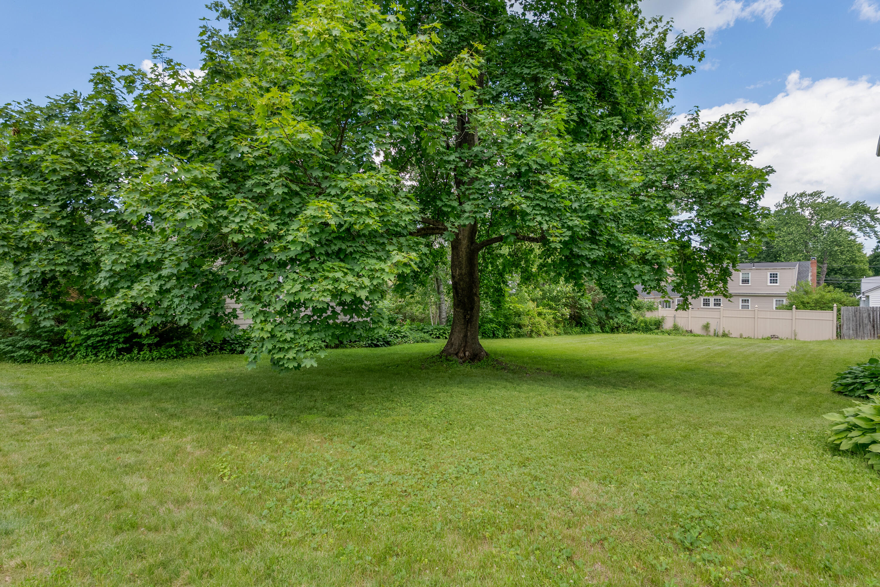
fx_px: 477
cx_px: 440
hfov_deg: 85.4
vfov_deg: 63.3
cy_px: 294
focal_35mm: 20
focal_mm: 19.5
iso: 320
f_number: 7.1
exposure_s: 1/125
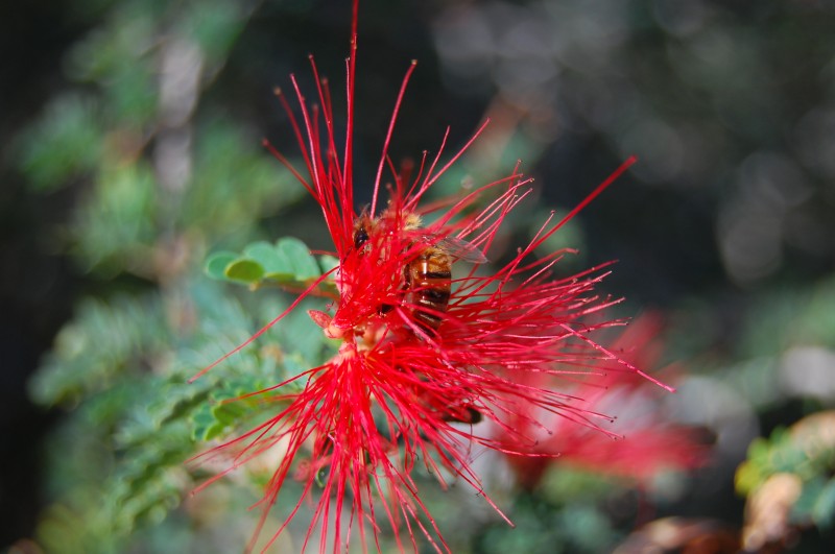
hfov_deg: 24.7
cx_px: 418
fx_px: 1911
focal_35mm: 82
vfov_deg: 16.5
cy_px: 277
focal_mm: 55
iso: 200
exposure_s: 1/200
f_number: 7.1
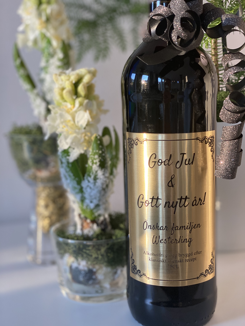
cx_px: 122
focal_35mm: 52
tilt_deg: -9.2
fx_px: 491
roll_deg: +2.1
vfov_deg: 36.8
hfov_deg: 28.0
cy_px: 163
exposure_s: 1/120
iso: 200
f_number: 2
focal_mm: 6
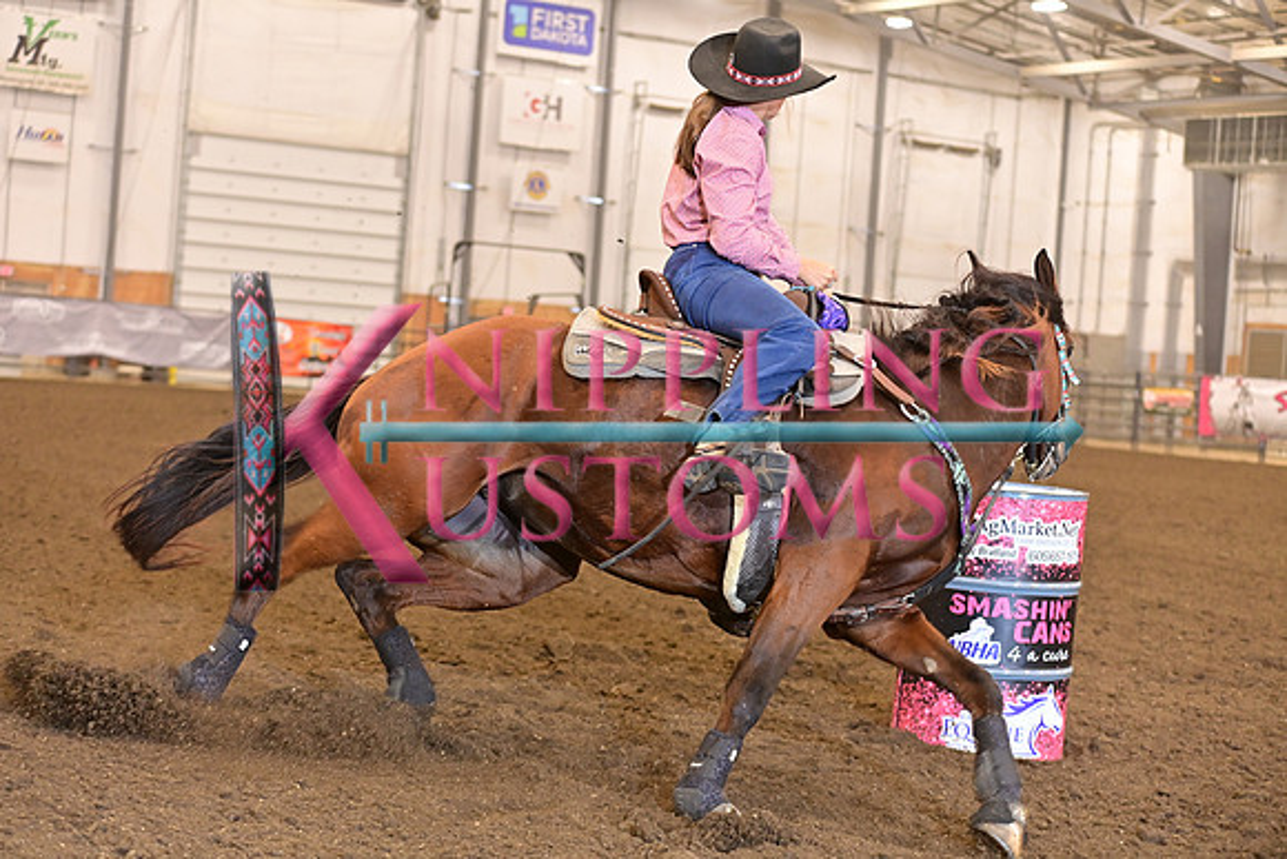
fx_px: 2503
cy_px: 430
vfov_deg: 19.5
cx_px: 644
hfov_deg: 28.8
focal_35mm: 70
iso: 2000
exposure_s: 1/250
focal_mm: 70
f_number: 3.5
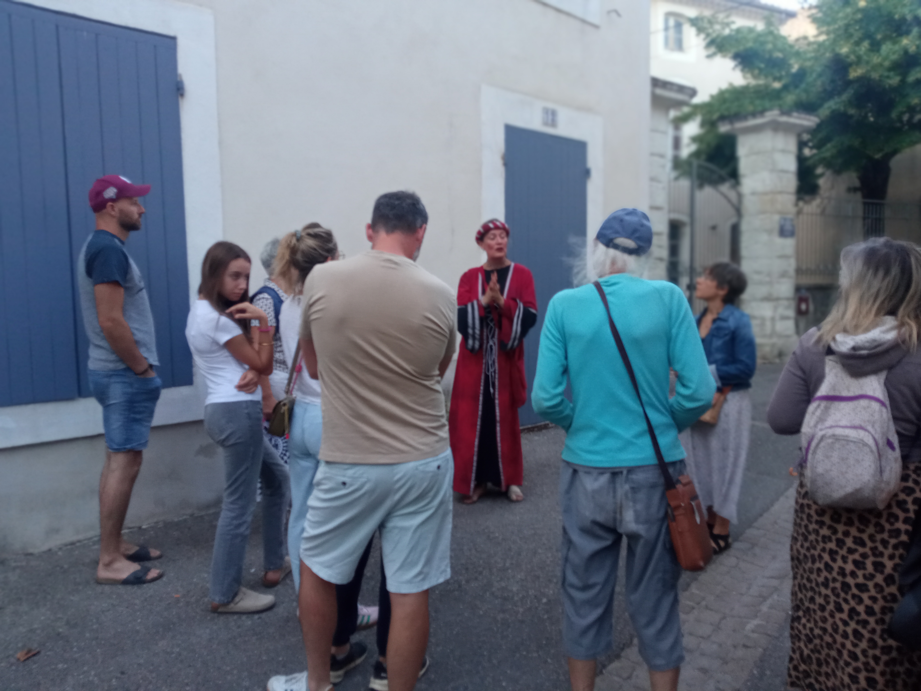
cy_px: 346
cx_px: 460
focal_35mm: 27
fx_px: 718
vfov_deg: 51.4
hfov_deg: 65.3
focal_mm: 3.79
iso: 185
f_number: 2.2
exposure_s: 1/33.3
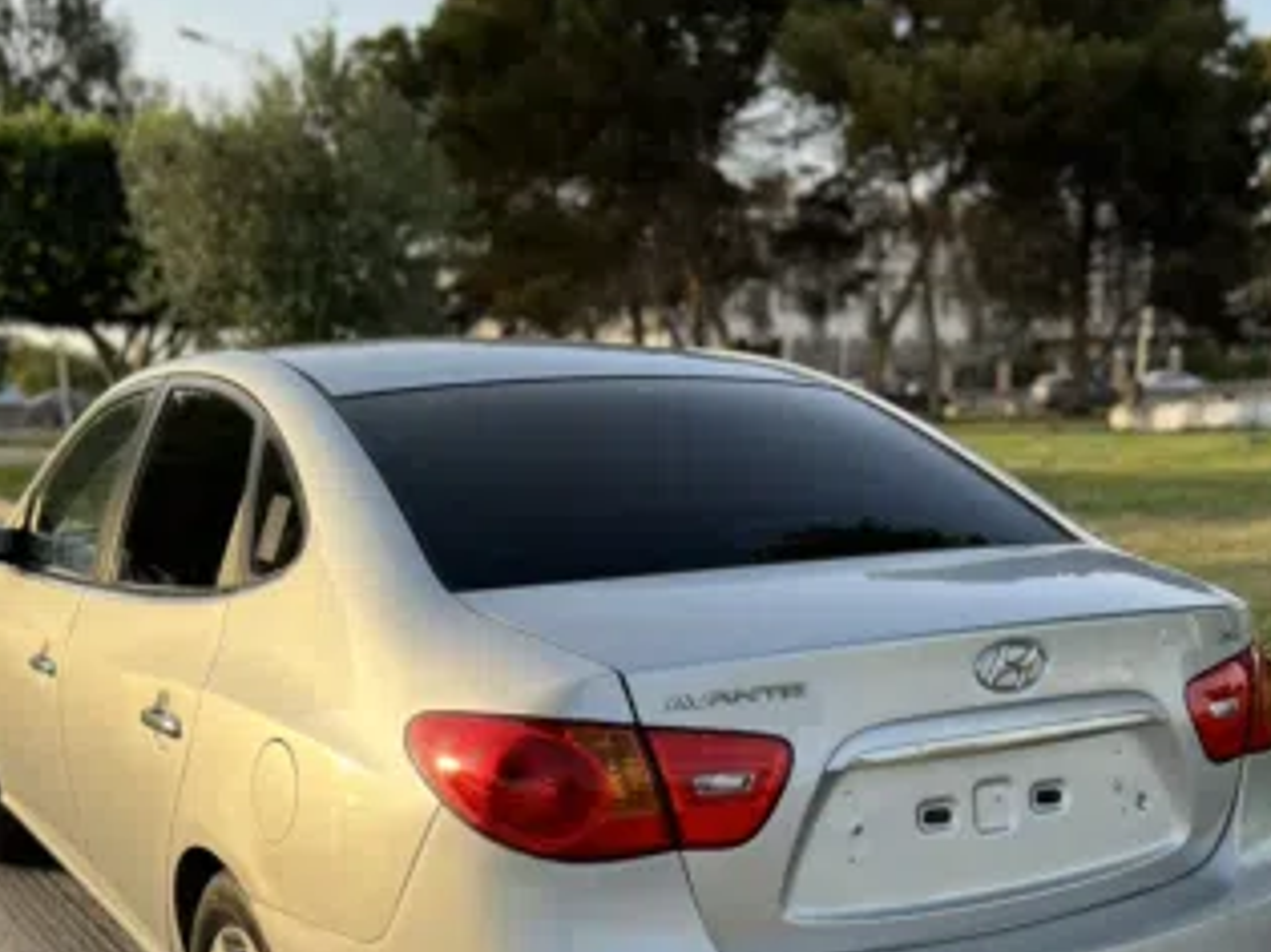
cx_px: 541
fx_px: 1615
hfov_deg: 42.8
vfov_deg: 31.3
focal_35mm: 44
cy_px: 865
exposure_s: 1/723
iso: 50
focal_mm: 5.7
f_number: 1.5
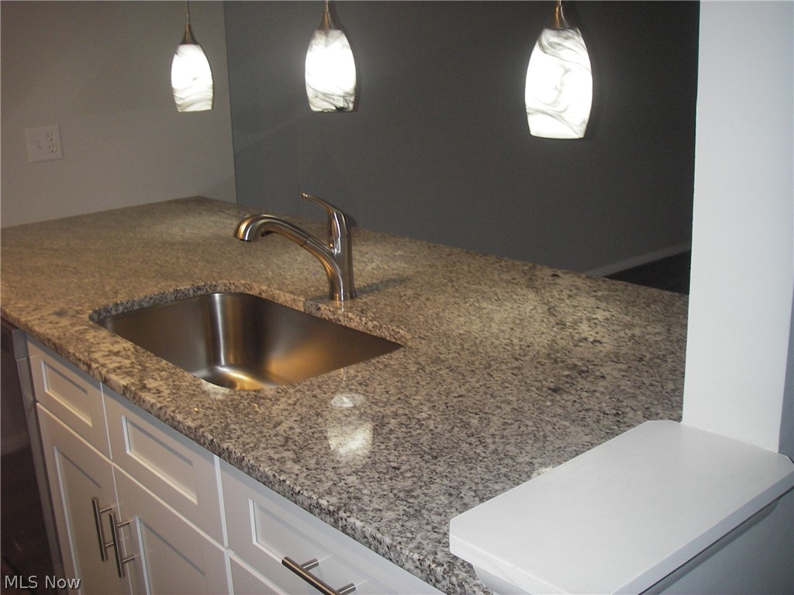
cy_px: 298
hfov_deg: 49.0
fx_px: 872
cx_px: 397
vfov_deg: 37.7
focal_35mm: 38
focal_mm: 6.3
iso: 100
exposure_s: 1/30
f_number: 3.3
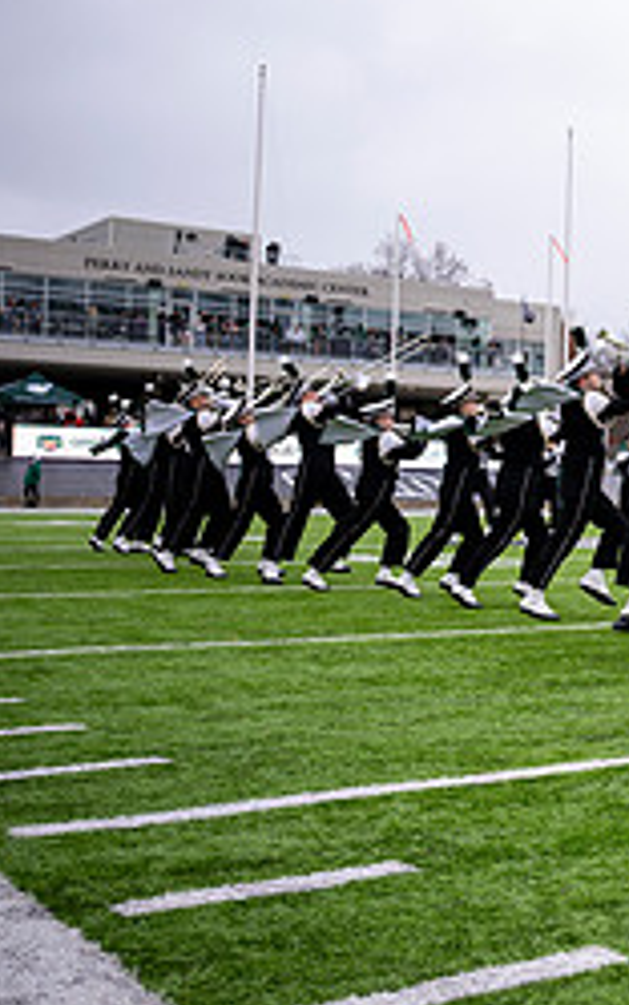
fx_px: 1561
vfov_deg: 35.6
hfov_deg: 18.8
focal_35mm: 57
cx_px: 1052
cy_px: 462
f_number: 2.8
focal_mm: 24
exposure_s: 1/500
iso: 160
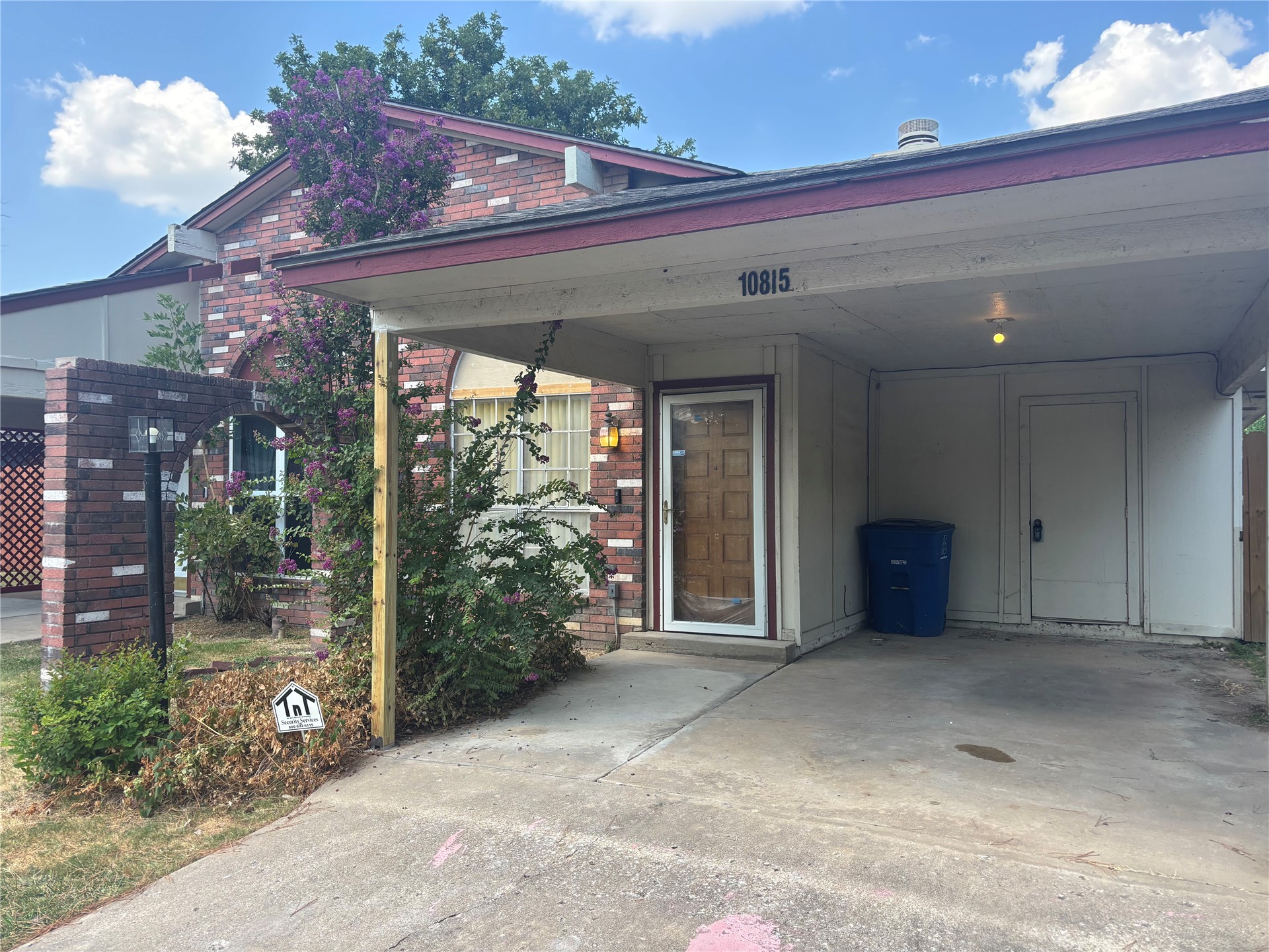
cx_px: 634
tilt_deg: +1.0
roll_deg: -0.2
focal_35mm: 26
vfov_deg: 53.1
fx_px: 953
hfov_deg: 67.3
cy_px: 476
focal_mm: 5.96
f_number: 1.6
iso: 50
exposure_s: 1/707
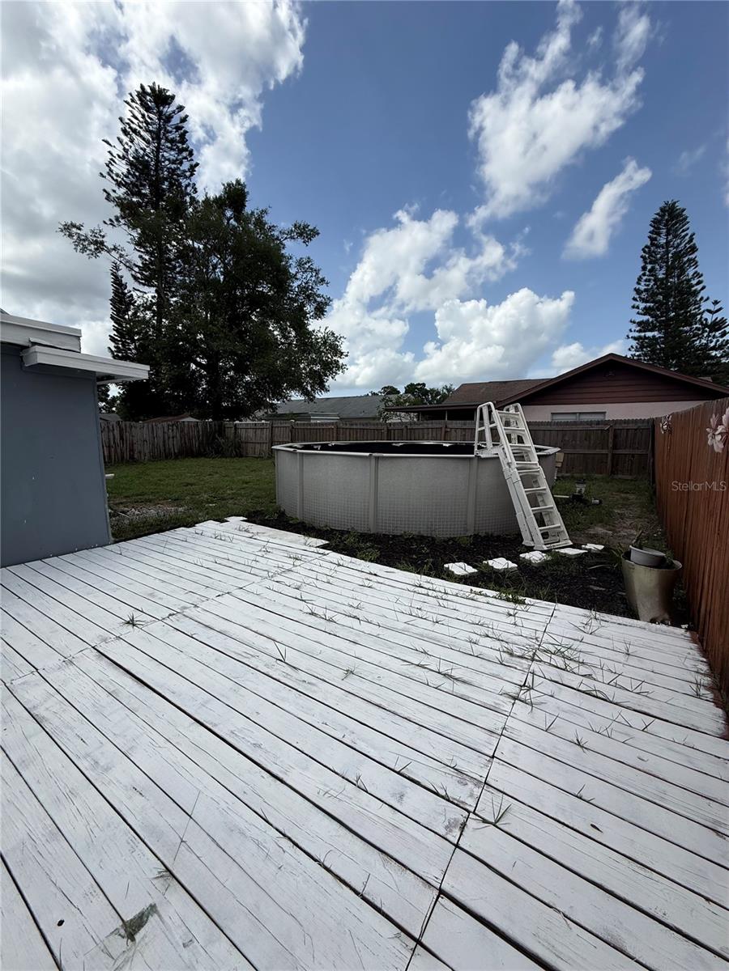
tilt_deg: -7.7
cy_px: 486
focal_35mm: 14
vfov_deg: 102.1
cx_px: 364
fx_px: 393
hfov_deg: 85.7
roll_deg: -1.0
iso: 50
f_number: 2.2
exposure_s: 1/2976
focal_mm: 2.22
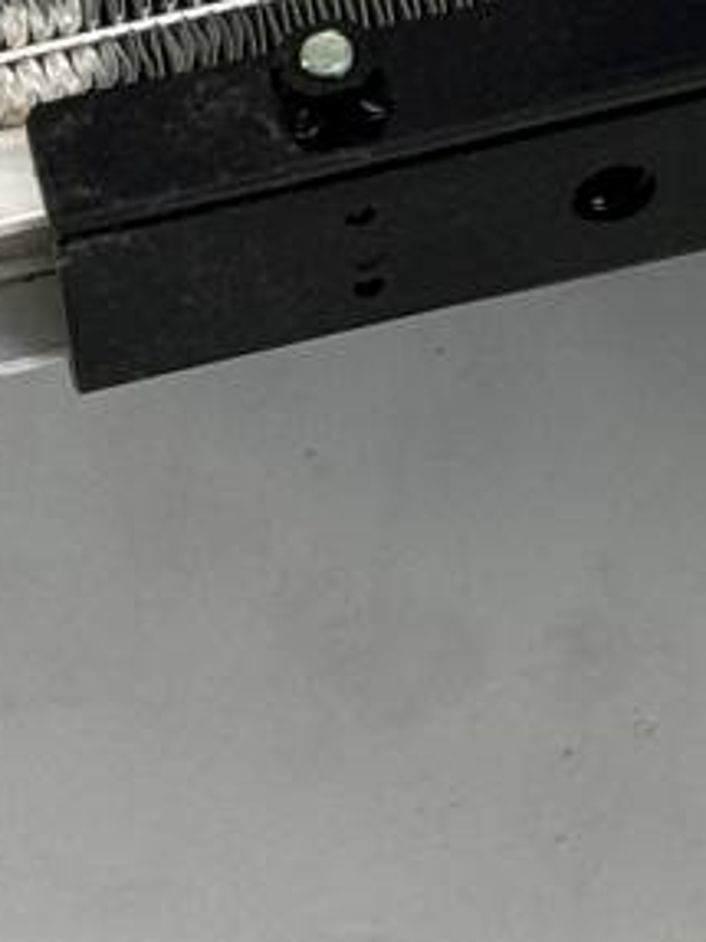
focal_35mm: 337
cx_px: 1093
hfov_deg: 4.4
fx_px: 9171
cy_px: -1057
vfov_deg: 5.7
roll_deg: -1.8
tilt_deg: -44.1
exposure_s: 1/50
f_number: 1.78
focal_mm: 6.86
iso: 100
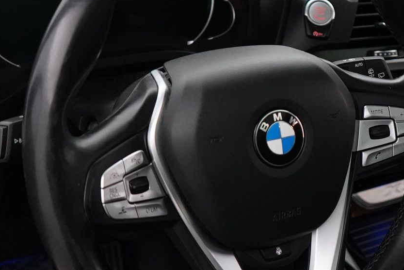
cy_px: 103
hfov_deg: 23.3
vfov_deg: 16.3
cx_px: 390
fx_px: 943
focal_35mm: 84
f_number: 3.5
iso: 5000
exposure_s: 1/160
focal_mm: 28
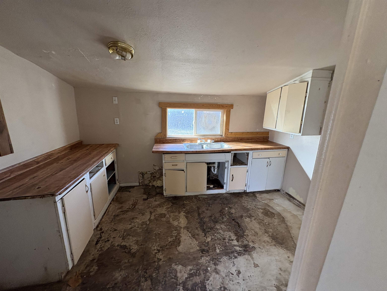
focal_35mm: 14
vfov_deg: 85.7
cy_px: 146
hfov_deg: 102.1
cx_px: 194
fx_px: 157
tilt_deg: -11.9
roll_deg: -0.5
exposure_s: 1/99
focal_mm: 2.22
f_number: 2.2
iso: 200
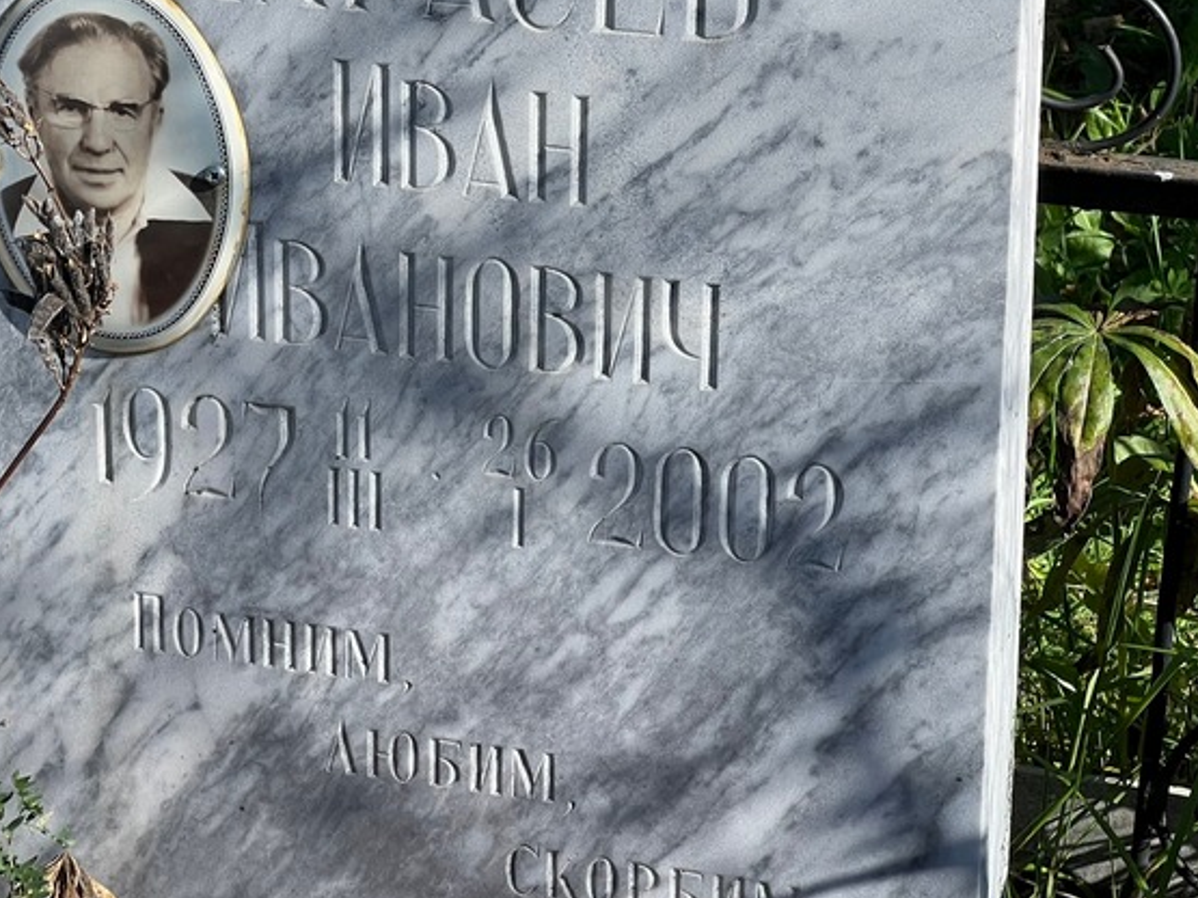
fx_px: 3841
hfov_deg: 17.7
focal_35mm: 111
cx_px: 434
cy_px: 313
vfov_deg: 13.3
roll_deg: -0.7
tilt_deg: -21.5
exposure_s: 1/410
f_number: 2.8
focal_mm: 9
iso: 32
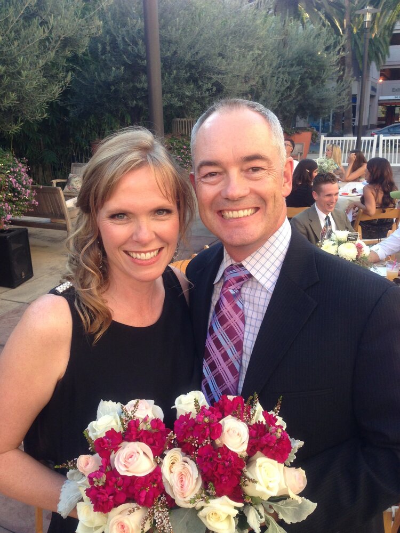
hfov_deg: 42.9
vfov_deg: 55.4
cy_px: 266
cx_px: 200
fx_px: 508
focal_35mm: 33
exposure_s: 1/120
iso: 64
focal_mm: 4.12
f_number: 2.4
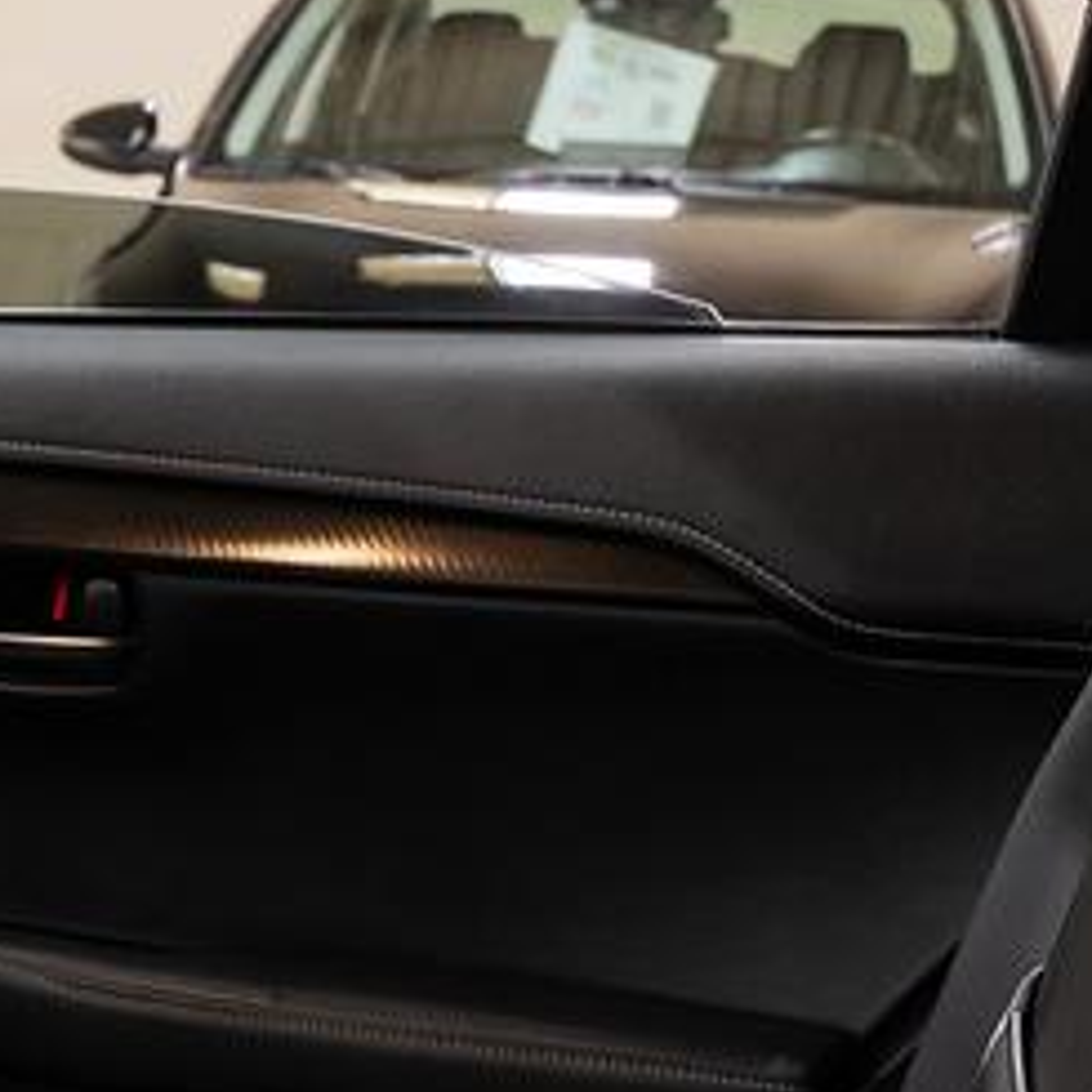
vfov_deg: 13.7
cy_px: 1618
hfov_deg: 13.5
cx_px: -669
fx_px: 4283
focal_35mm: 120
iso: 100
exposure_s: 1/2
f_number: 5.6
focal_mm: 24
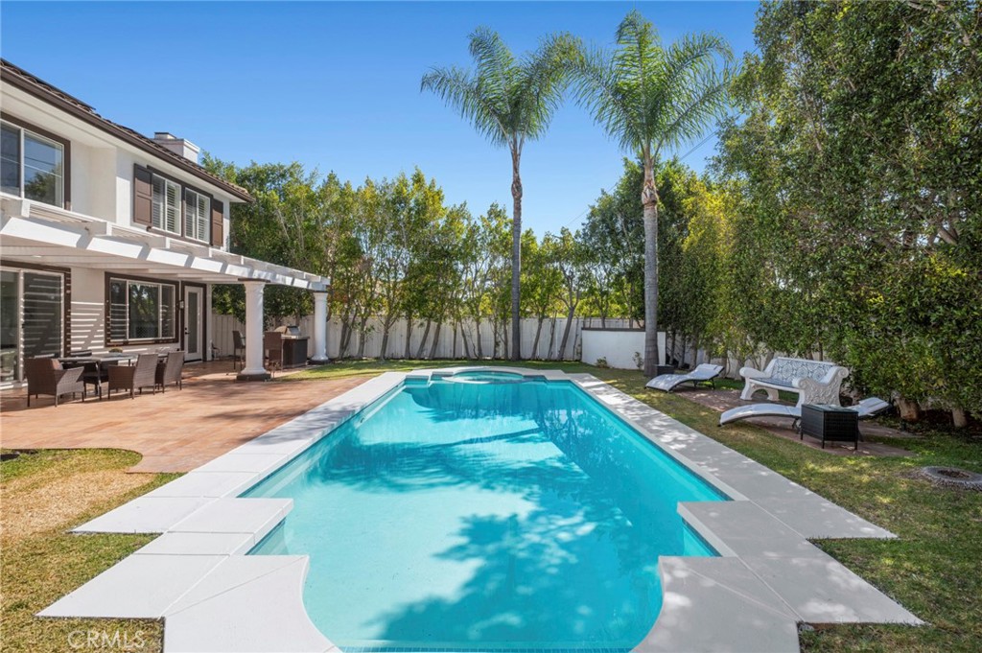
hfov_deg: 96.8
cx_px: 491
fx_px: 436
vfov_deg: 73.7
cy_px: 326
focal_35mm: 16
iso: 125
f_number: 9
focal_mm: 16
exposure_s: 1/200
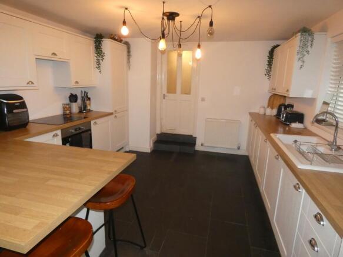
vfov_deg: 66.0
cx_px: 172
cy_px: 128
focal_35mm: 20
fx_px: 198
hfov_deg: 81.8
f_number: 2.8
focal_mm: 3.6
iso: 800
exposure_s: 1/60
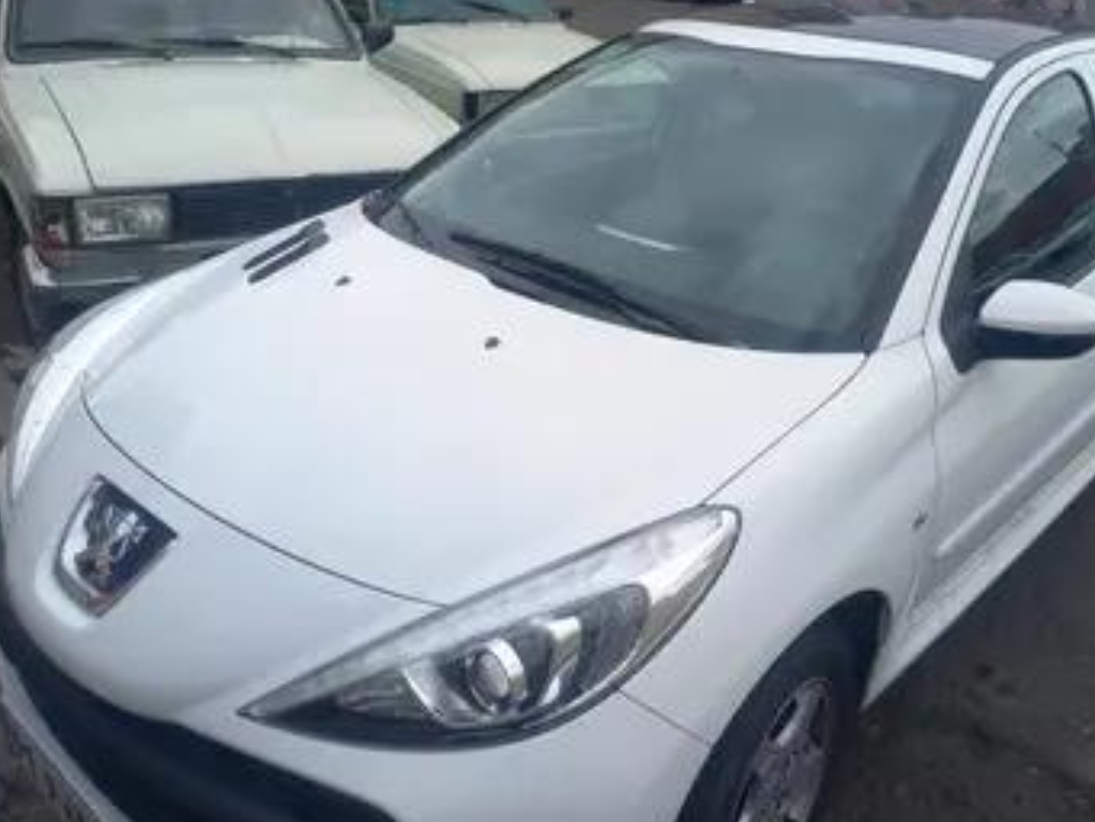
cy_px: 295
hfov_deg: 54.7
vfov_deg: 42.6
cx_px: 681
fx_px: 1044
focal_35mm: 33
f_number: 1.8
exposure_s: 1/452
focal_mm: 4.65
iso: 50
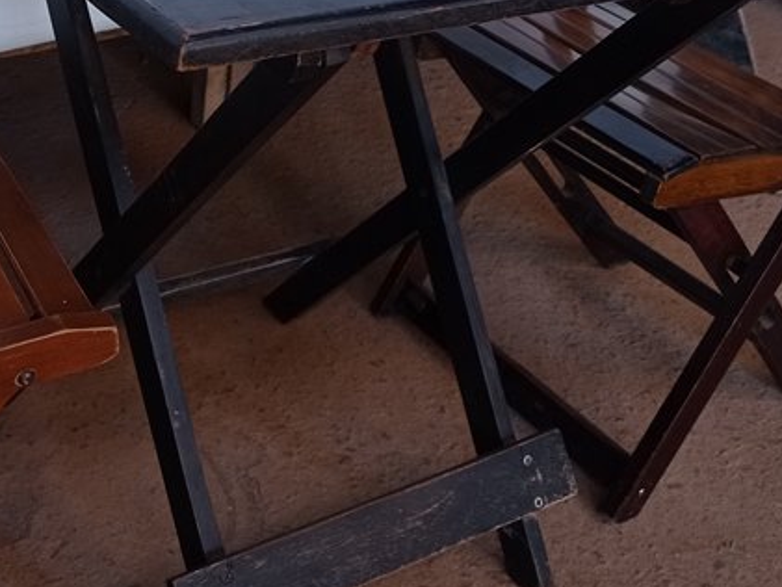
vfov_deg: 21.2
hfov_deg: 28.0
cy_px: 61
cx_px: 163
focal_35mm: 68
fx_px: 1537
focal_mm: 4.7
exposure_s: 1/60
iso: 136
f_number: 1.79
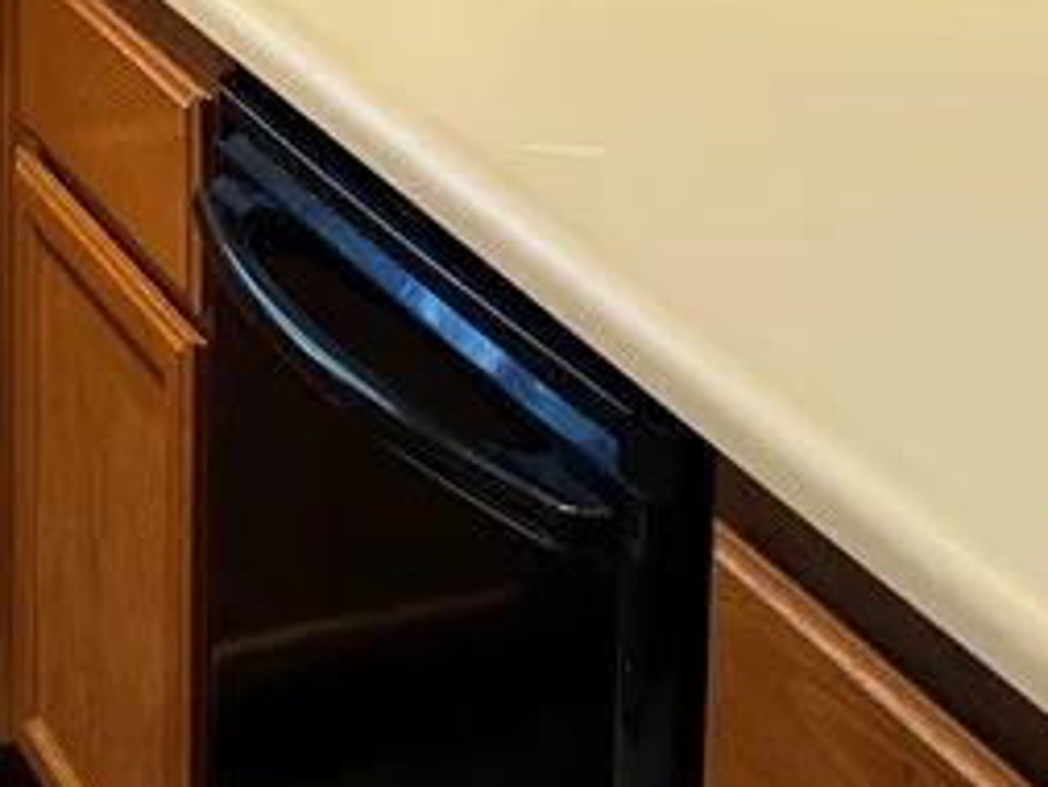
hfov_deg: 19.6
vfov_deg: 14.3
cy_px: -356
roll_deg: +0.1
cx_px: -25
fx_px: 2938
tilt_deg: -9.9
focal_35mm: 97
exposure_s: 1/60
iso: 125
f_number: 1.78
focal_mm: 6.76
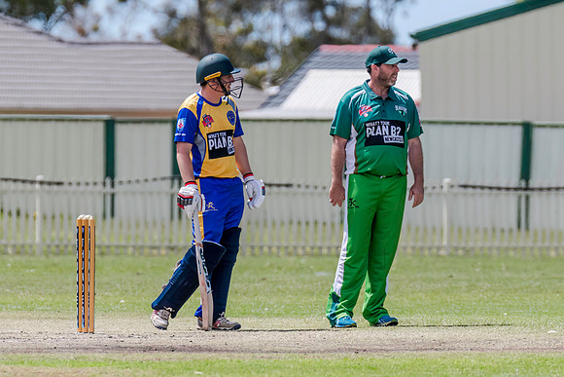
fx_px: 10068
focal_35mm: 643
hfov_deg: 3.2
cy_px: 171
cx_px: 314
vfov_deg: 2.1
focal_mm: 460
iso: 800
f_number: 7.1
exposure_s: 1/2500
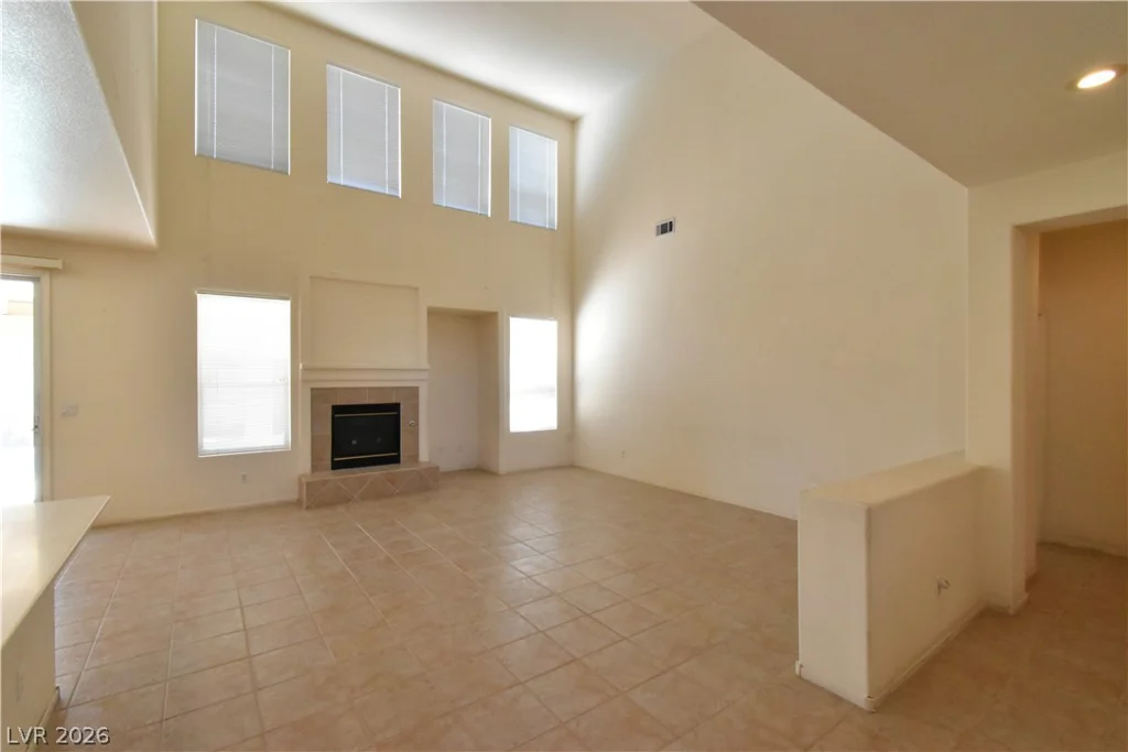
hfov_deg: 100.4
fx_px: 470
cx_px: 564
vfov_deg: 77.3
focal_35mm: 15
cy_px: 376
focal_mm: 10
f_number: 18
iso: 4000
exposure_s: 1/40
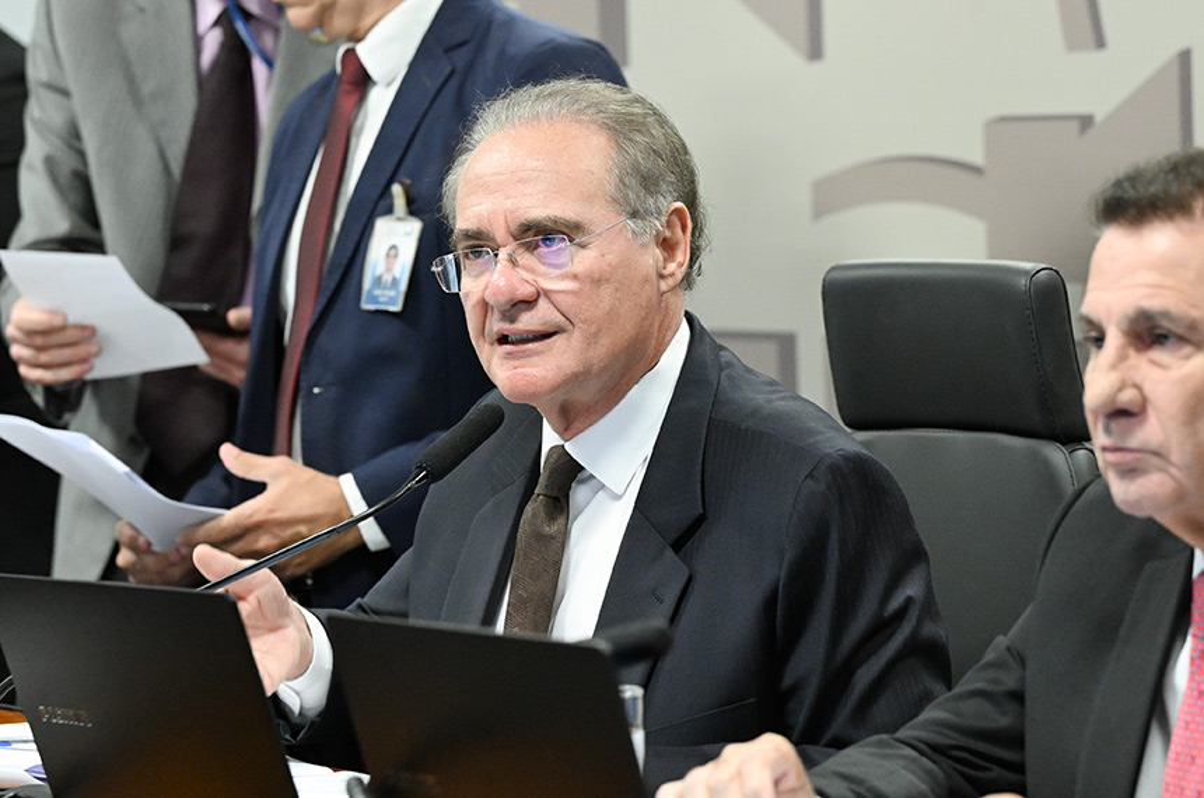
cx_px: 602
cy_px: 399
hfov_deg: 14.2
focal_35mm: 145
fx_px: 4840
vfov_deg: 9.4
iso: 4000
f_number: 4
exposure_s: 1/200
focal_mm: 97
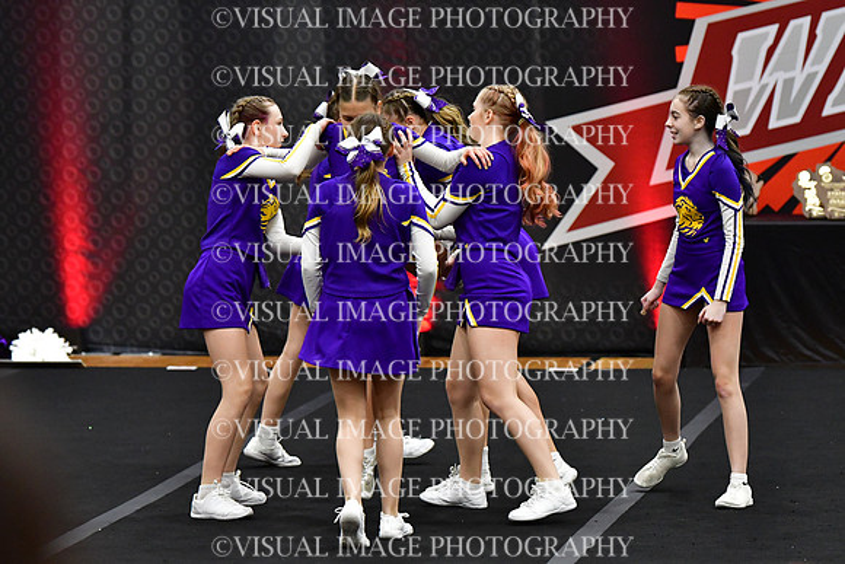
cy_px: 282
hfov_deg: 9.5
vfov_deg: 6.3
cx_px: 422
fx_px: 5094
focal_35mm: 217
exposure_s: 1/500
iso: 5000
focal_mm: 145
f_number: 3.5
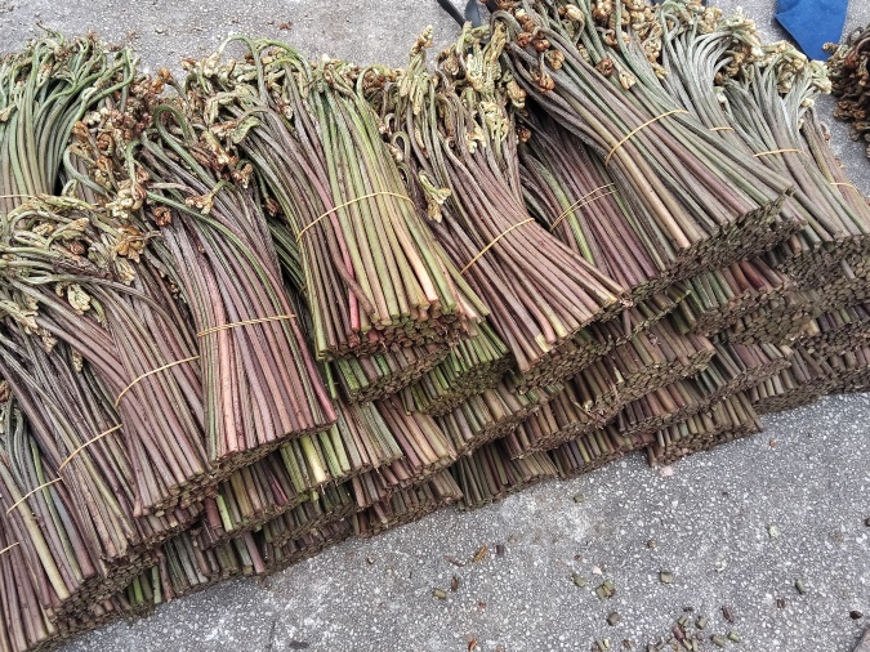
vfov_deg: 44.1
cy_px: 321
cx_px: 397
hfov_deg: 56.7
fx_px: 804
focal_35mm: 32
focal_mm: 4.05
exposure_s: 1/100
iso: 894
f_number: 1.8
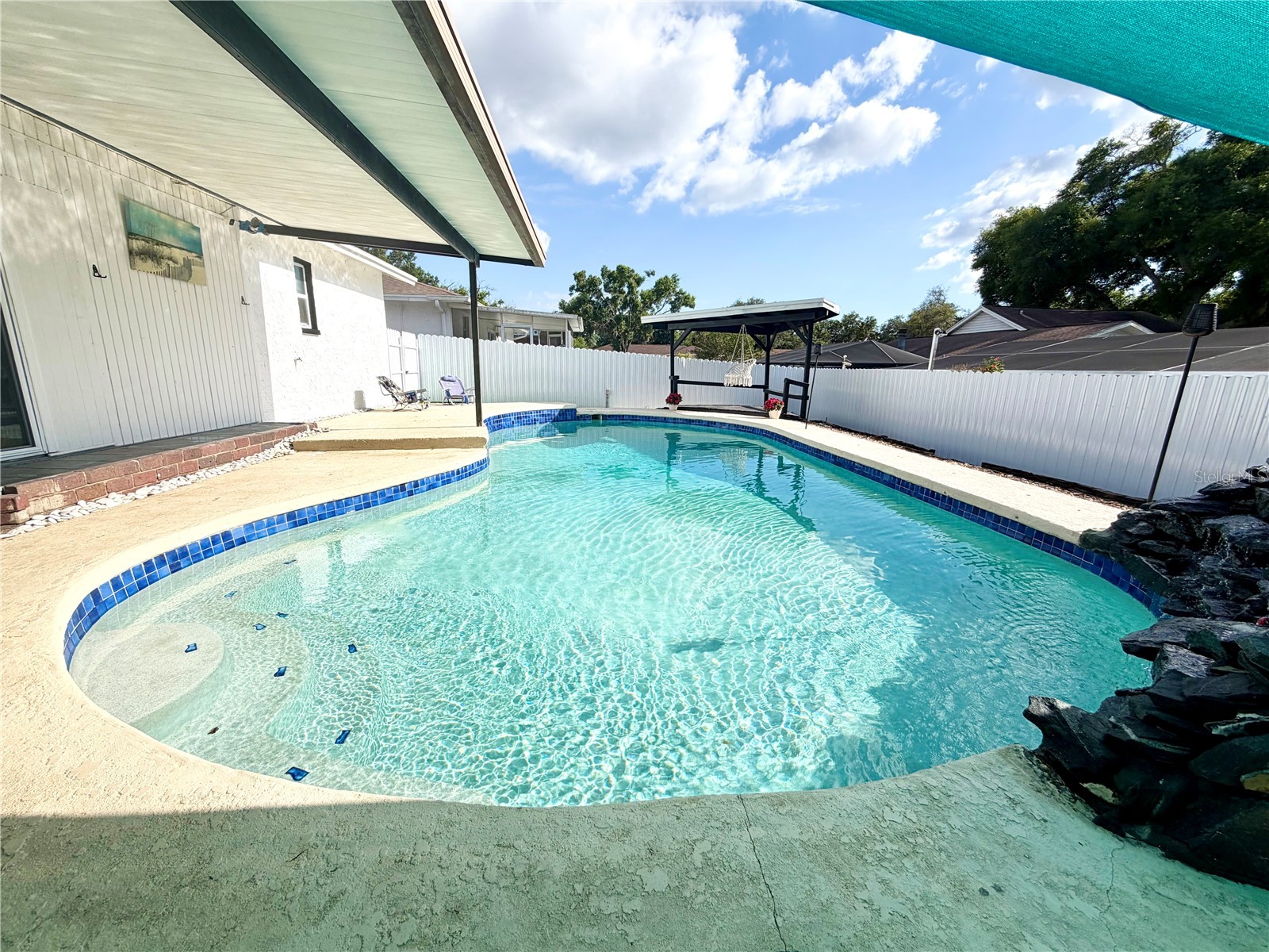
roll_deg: -0.6
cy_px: 476
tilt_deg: -12.0
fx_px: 513
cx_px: 634
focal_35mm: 14
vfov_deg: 85.7
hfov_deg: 102.1
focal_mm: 2.22
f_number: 2.2
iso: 20
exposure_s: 1/1145
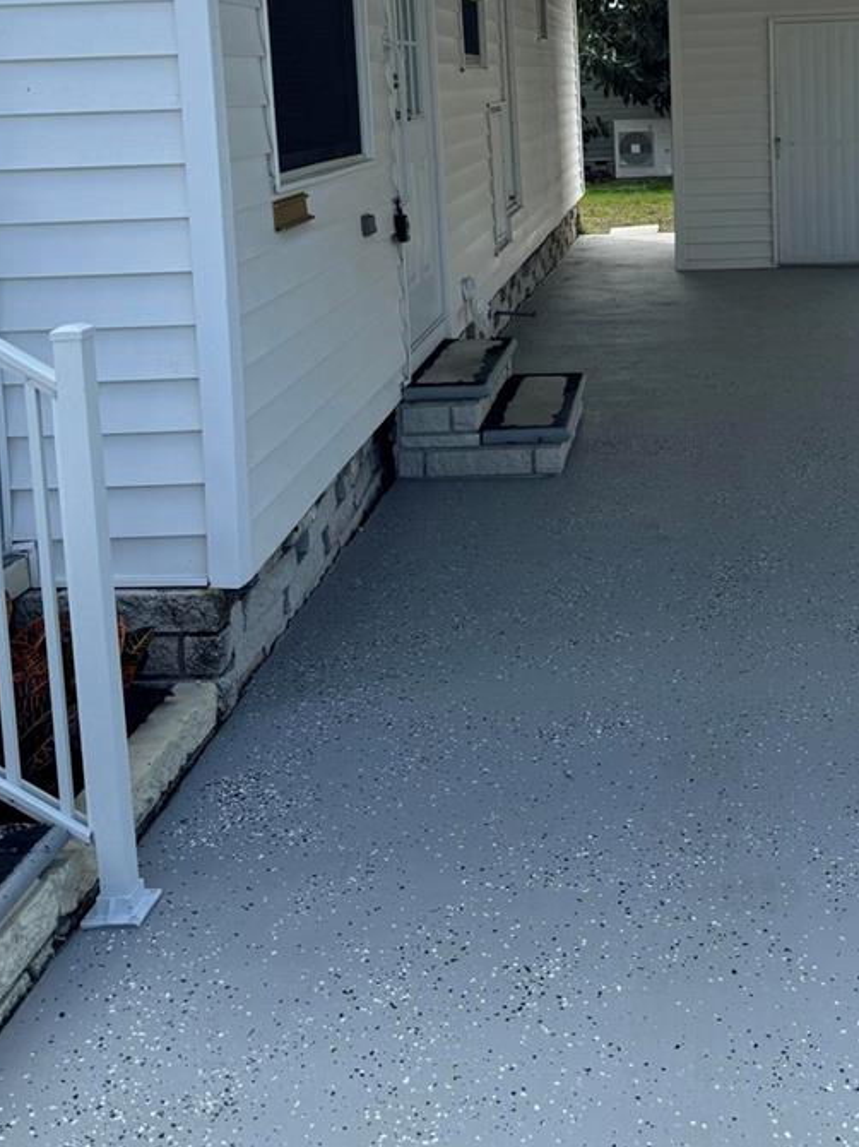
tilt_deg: -5.6
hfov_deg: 33.0
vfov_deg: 41.7
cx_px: 633
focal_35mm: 43
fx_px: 1424
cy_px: 204
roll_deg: +3.3
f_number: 1.78
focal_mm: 6.76
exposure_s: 1/2506
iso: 80
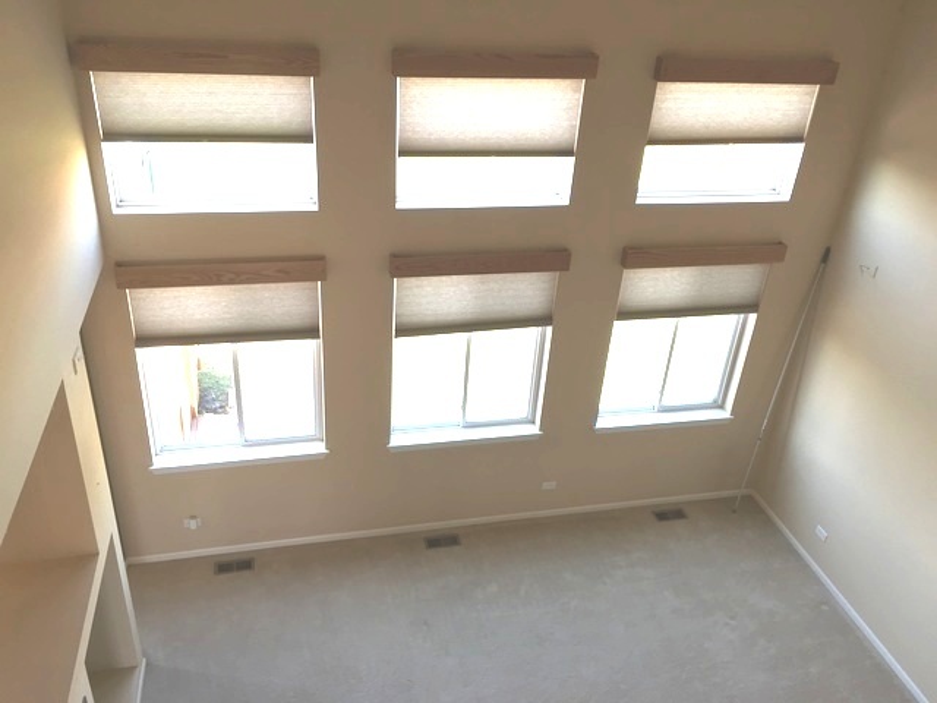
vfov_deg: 48.2
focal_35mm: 29
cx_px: 468
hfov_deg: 61.7
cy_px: 352
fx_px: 785
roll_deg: -5.8
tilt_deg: -31.0
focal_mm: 4.15
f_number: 2.2
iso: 40
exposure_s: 1/120
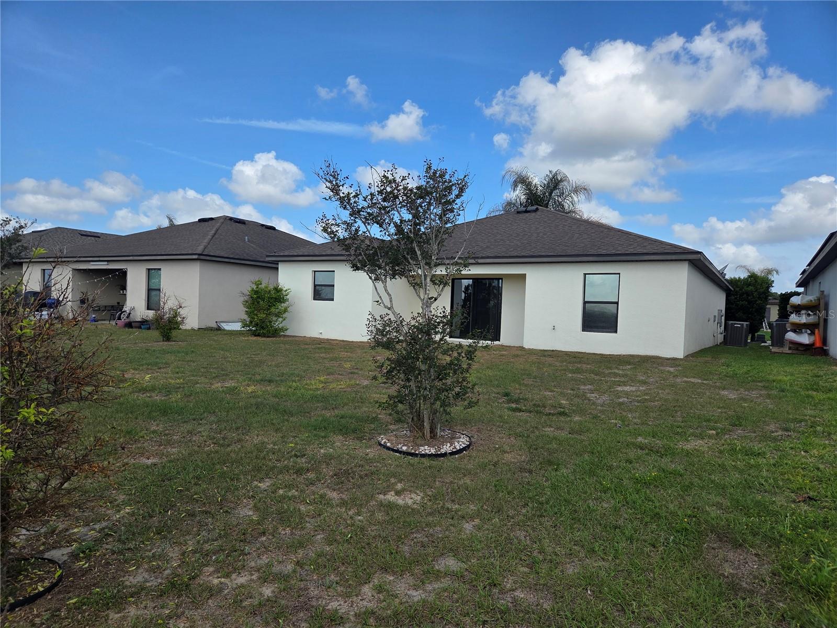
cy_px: 314
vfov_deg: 58.9
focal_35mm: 23
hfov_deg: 73.9
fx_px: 556
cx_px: 418
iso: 80
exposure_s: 1/4274
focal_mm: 5.4
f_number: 1.8
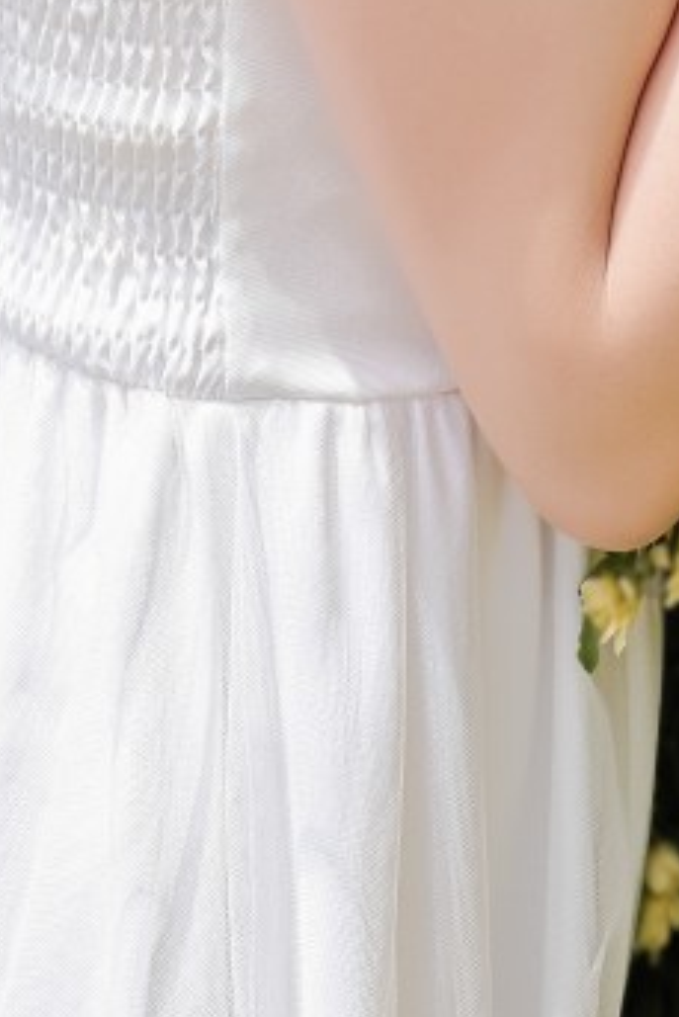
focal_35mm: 177
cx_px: 723
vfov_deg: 10.9
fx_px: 5002
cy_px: -768
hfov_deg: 7.7
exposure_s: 1/200
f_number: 7.1
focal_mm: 38
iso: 100
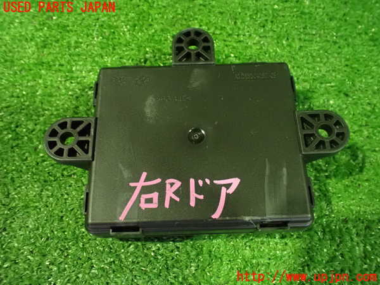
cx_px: 190
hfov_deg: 60.0
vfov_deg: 46.8
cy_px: 142
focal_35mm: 30
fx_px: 329
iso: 1600
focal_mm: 5.4
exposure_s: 1/30
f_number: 2.3
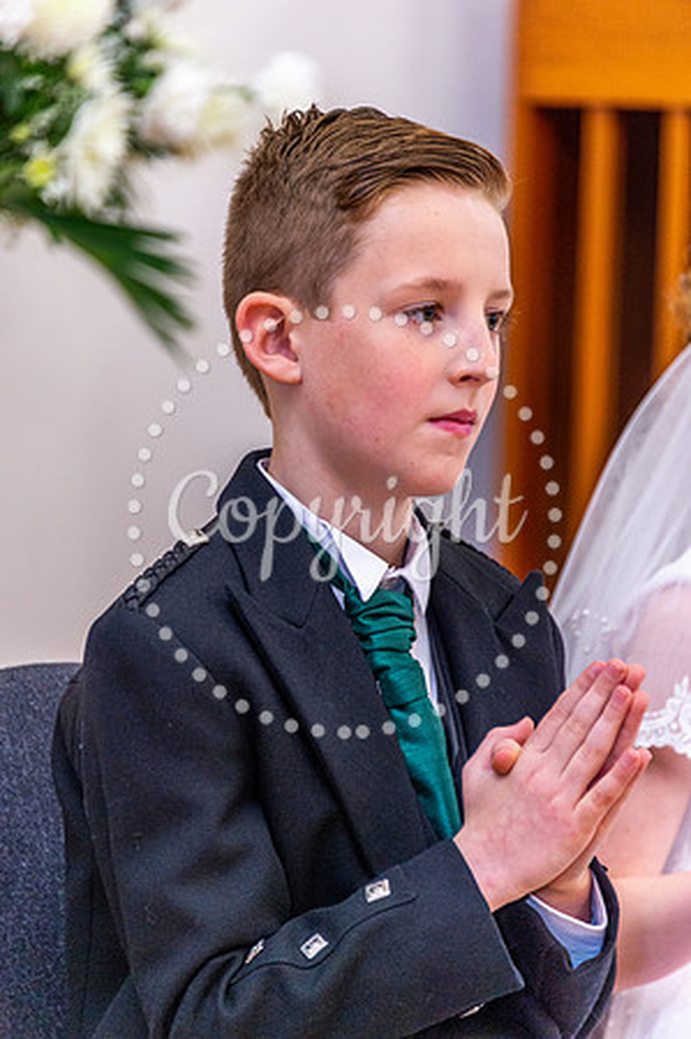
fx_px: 8657
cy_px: 520
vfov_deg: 6.9
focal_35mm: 300
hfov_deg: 4.6
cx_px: 346
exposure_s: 1/60
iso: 2000
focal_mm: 300
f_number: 5.6
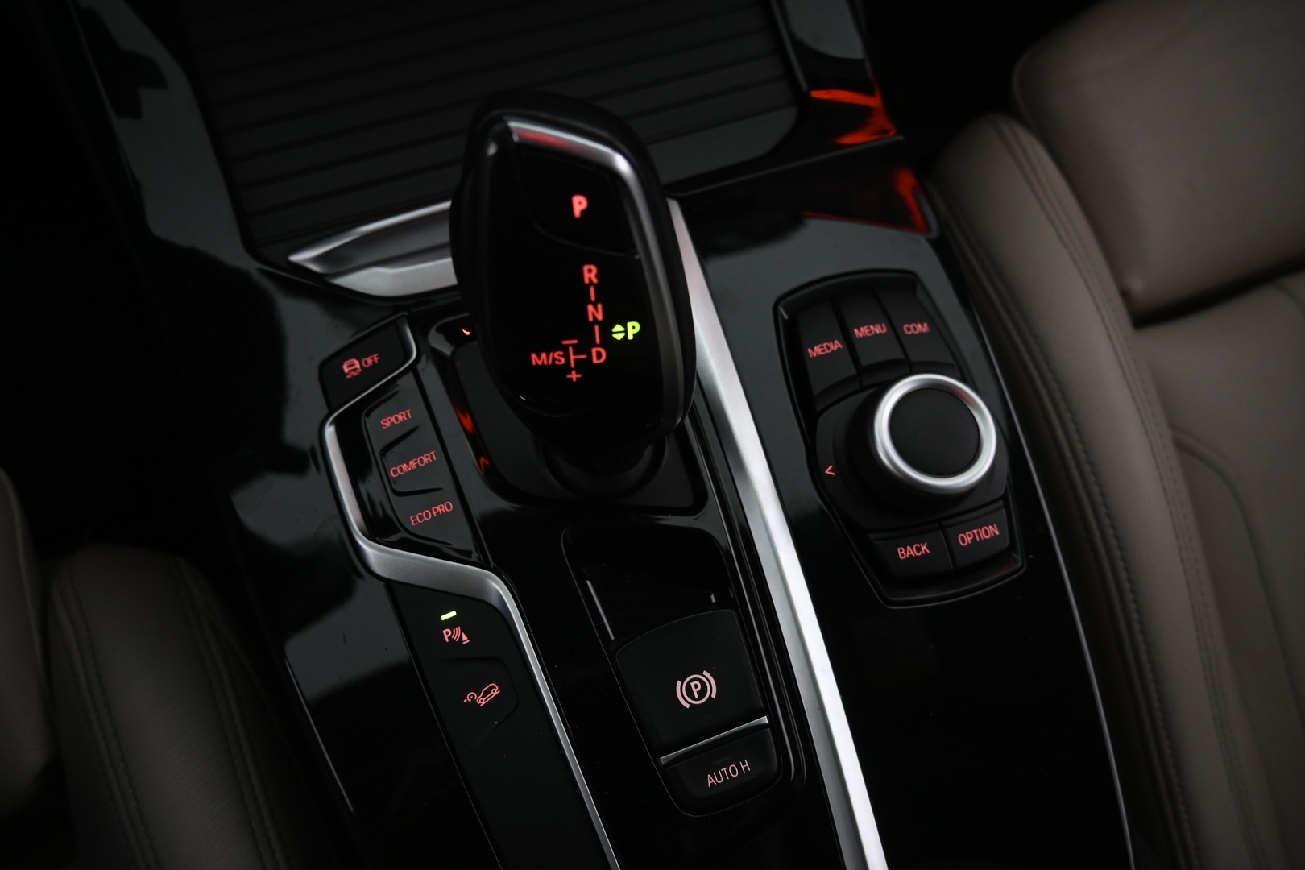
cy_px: 435
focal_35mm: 24
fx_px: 870
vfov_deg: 53.1
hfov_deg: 73.7
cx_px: 652
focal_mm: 16
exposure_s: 1/25
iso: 640
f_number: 3.5
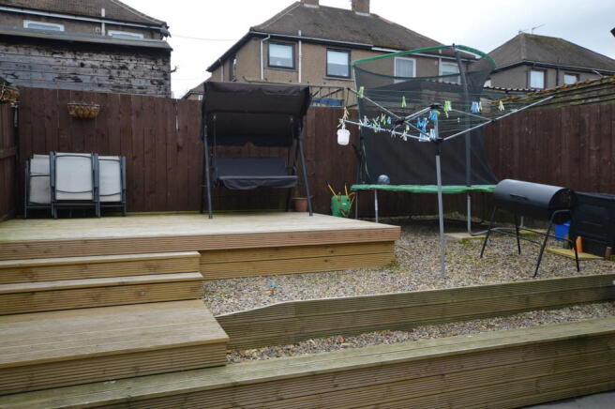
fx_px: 512
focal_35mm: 30
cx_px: 308
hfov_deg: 62.0
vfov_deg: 43.5
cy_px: 204
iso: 100
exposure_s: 1/100
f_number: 5
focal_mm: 20
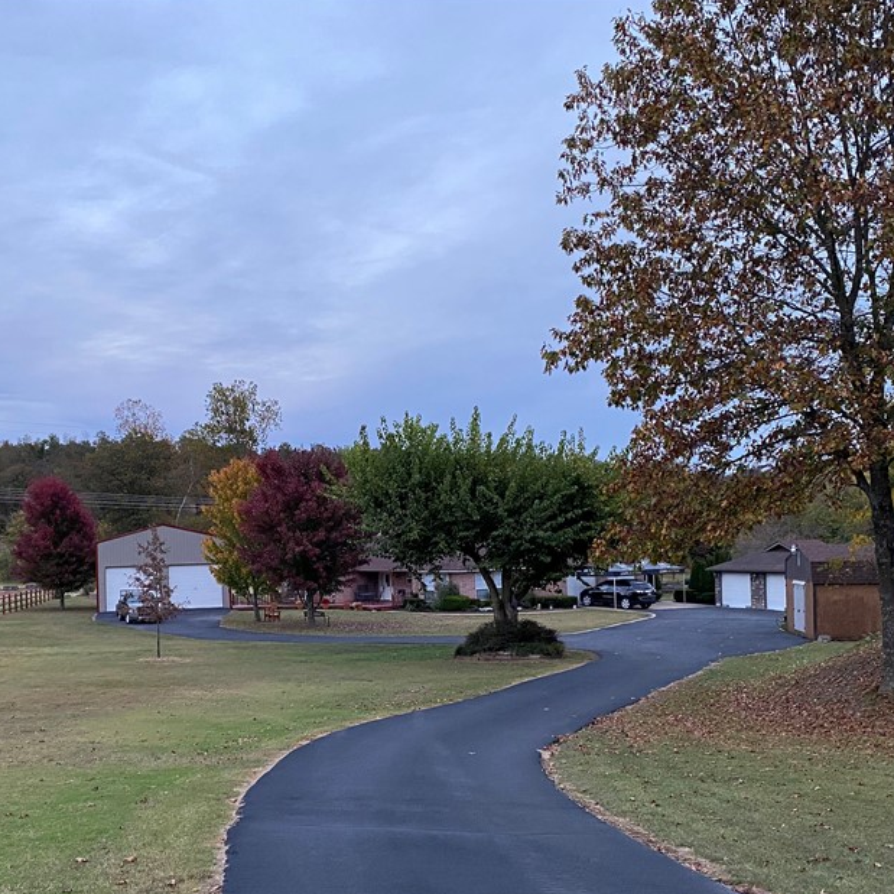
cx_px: 309
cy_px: 546
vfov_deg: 43.6
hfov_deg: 43.3
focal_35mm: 38
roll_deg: +1.7
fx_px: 1110
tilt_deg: +0.1
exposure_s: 1/89
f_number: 1.8
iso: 125
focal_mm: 4.25
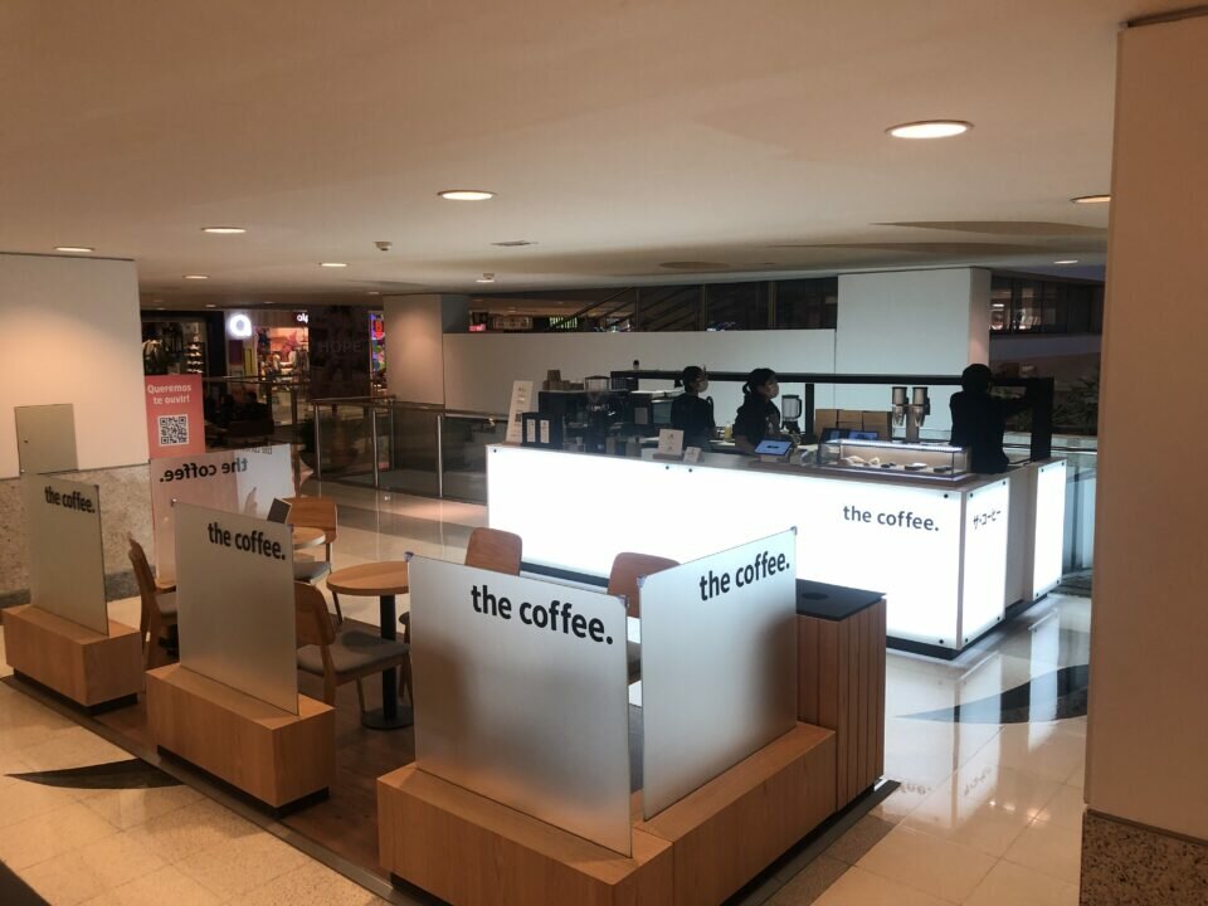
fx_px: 977
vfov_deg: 49.7
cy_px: 453
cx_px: 604
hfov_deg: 63.4
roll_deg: +0.0
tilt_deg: -8.4
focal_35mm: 28
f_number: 1.8
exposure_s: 1/40
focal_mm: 4
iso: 25
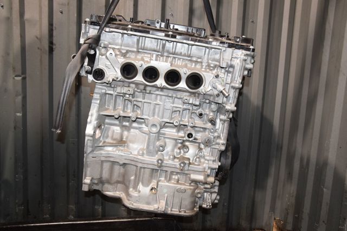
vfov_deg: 41.7
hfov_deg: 59.5
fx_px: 303
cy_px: 116
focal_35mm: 32
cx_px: 174
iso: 1600
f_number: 5.6
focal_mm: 21
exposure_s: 1/60
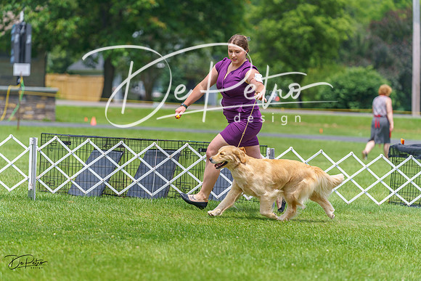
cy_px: 140
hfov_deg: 12.2
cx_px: 210
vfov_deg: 8.2
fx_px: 1965
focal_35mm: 168
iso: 100
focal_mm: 168
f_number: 3.5
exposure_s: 1/1250
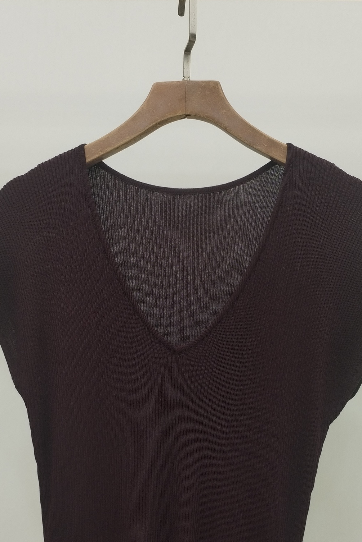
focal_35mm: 48
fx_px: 724
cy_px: 386
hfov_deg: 28.1
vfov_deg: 40.3
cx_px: 184
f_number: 1.8
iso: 257
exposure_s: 1/120
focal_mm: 4.75
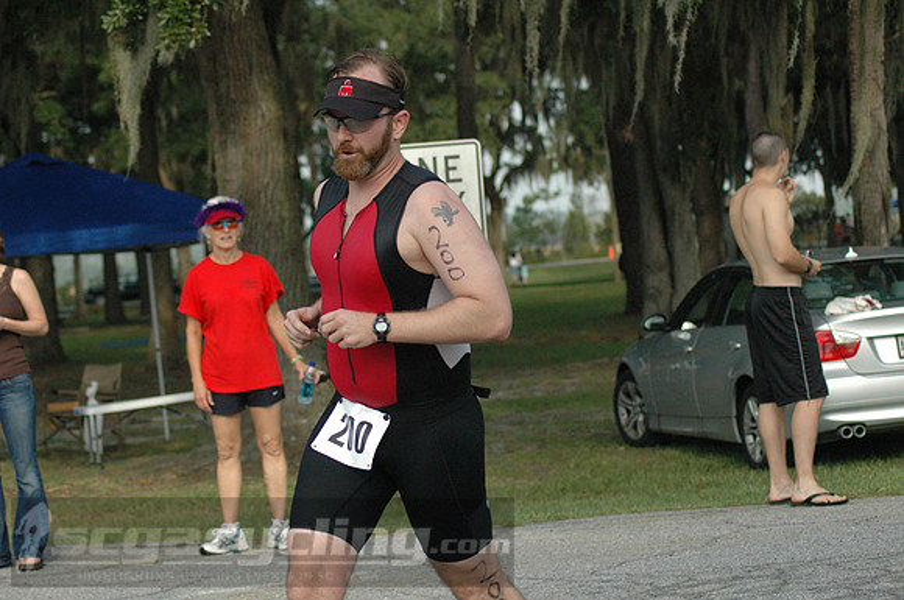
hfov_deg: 19.5
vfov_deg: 13.0
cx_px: 452
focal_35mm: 105
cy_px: 300
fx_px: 2633
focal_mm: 70
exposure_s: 1/2000
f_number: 4.5
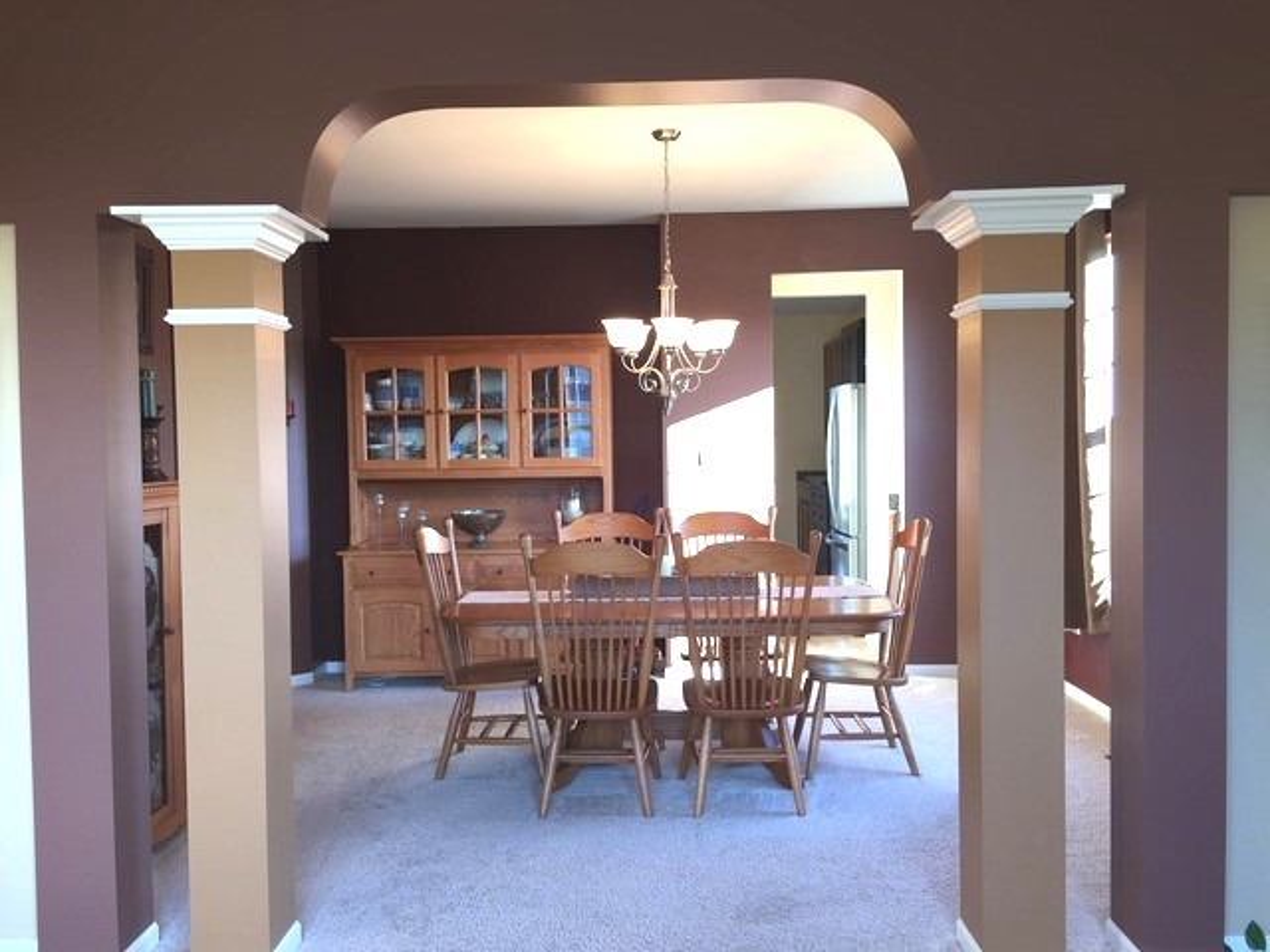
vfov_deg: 48.2
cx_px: 635
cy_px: 476
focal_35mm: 29
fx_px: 1064
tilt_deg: -1.8
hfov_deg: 61.7
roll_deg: +2.0
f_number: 2.2
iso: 32
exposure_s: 1/40
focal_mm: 4.15
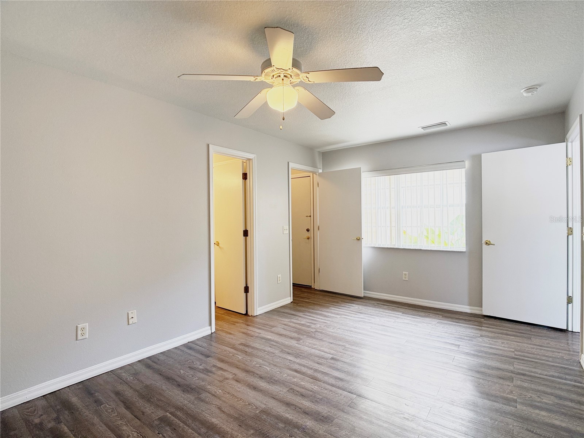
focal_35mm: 24
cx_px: 292
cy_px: 219
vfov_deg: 56.8
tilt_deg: -0.2
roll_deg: +0.9
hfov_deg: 71.6
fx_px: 405
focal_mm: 6.76
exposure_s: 1/135
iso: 200
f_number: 1.78
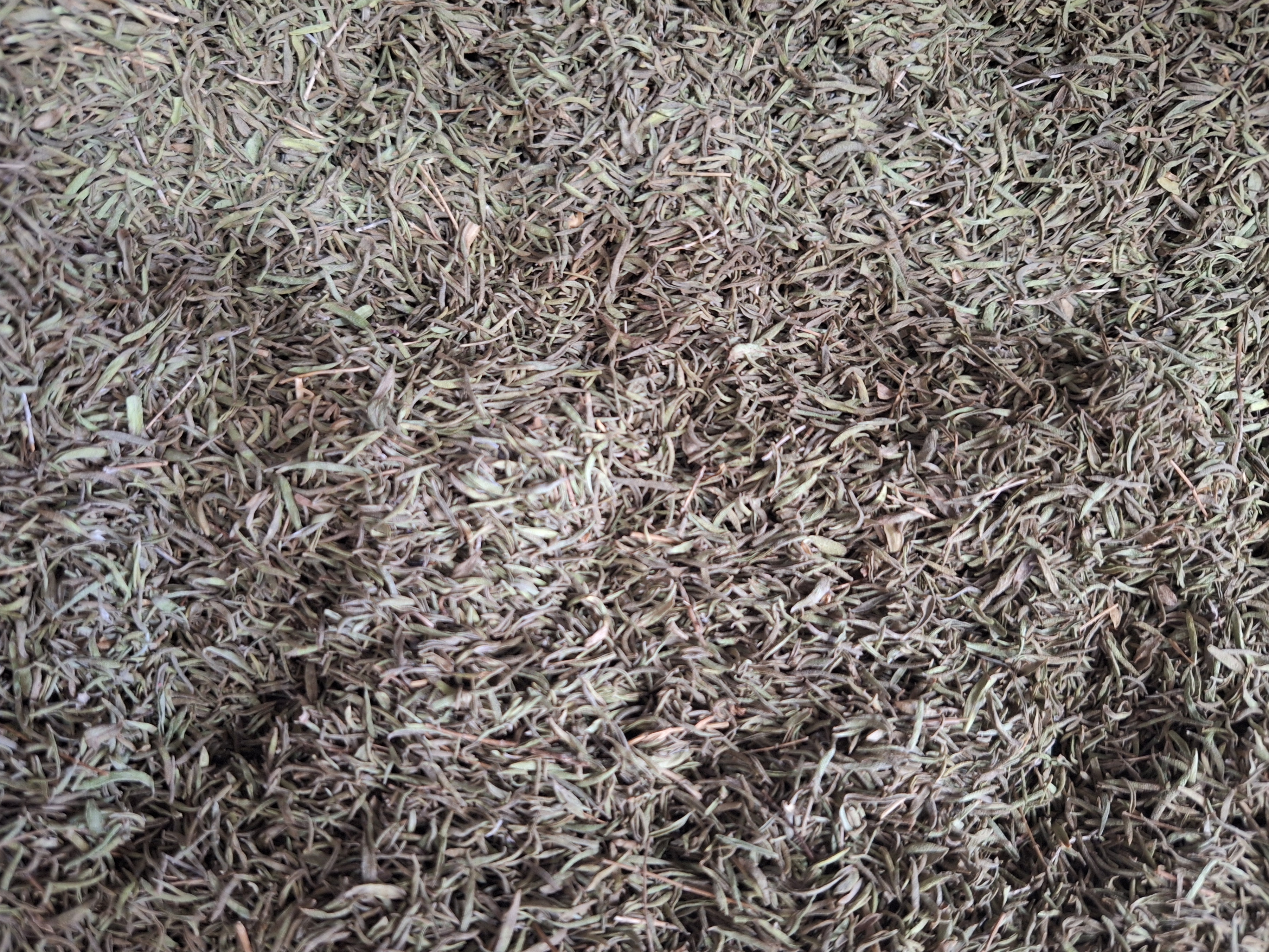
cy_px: 518
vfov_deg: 53.0
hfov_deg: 67.3
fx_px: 953
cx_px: 611
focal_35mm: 26
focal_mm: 5.54
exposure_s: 1/25
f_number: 1.8
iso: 400
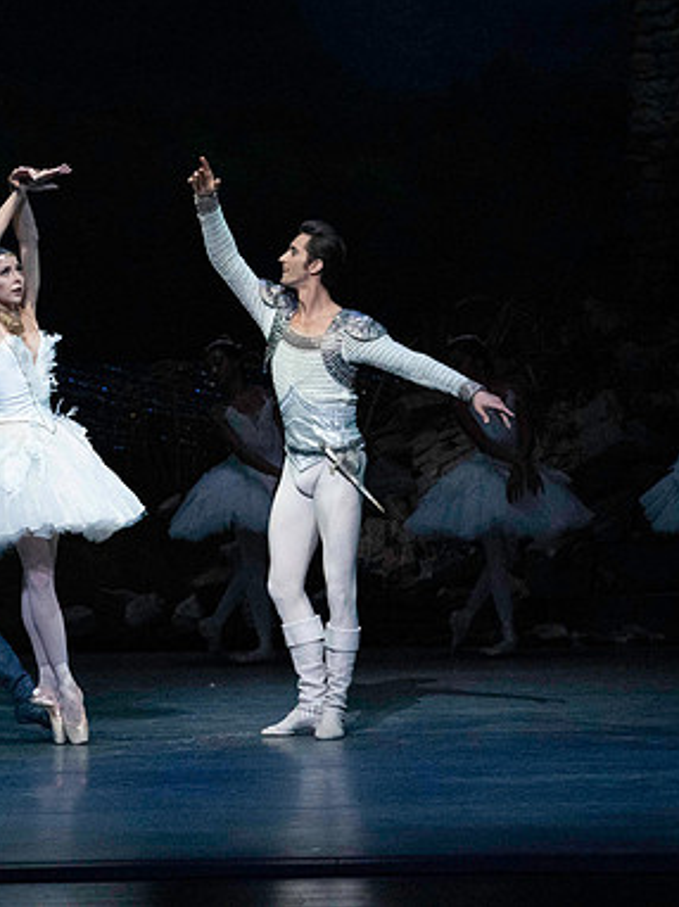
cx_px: 195
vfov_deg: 7.2
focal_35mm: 276
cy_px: 450
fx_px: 7226
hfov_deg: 5.4
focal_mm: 189
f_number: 5
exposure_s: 1/400
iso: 25600
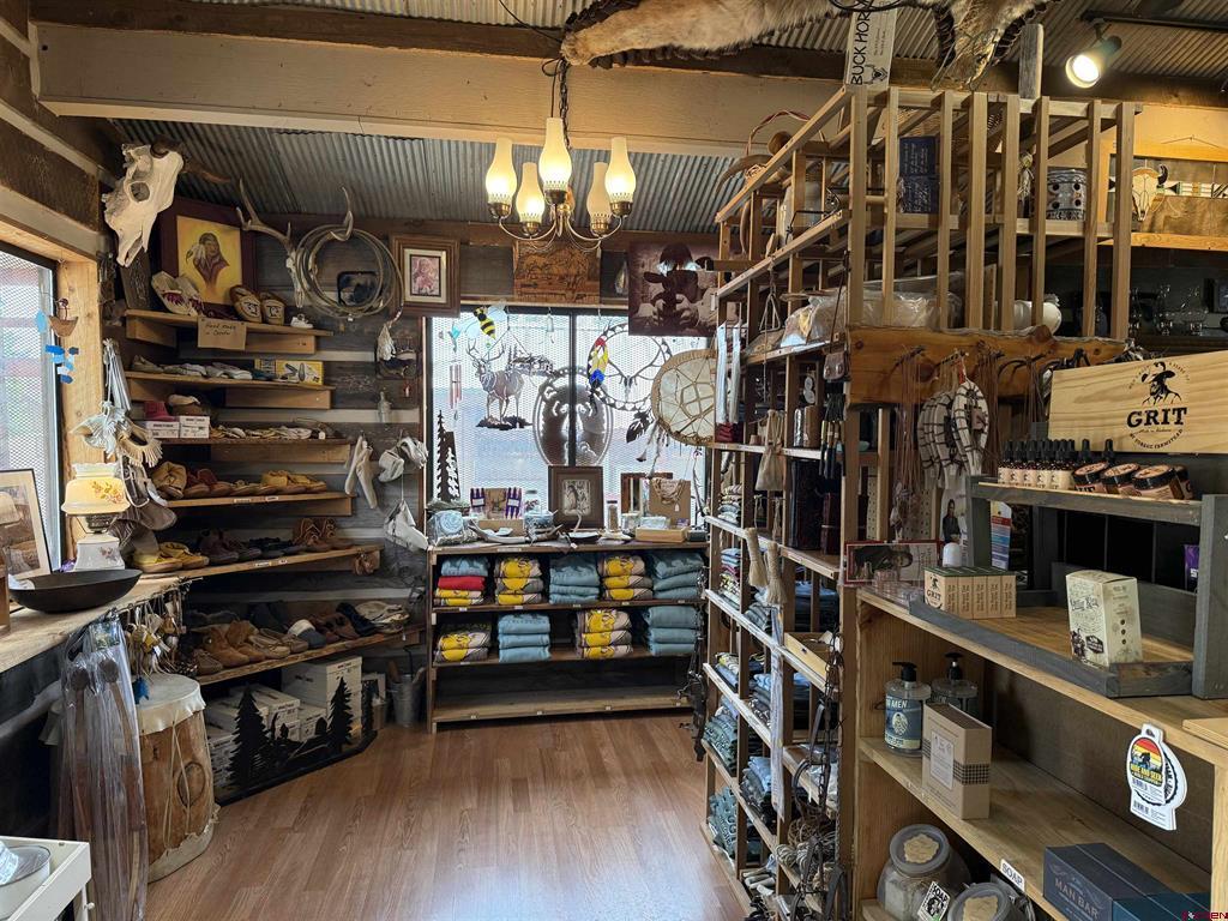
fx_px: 851
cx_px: 614
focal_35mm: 24
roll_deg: -0.1
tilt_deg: -3.1
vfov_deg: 56.8
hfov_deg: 71.6
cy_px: 460
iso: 200
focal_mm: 6.76
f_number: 1.78
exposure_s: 1/120
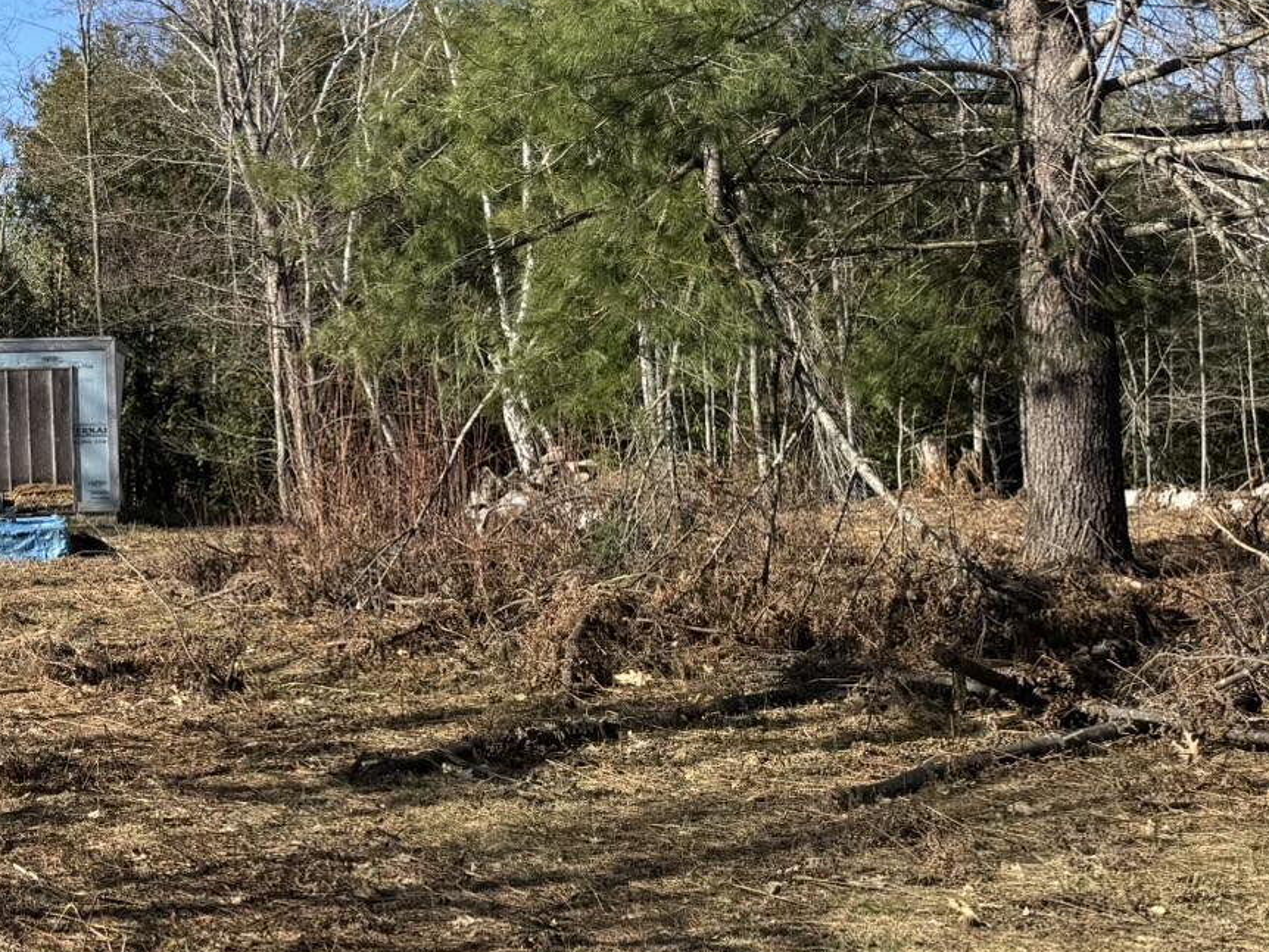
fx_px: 2090
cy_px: 171
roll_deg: +2.5
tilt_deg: +7.3
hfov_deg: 30.7
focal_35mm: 57
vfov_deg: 25.2
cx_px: -77
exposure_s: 1/2252
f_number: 1.78
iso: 80
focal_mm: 6.76
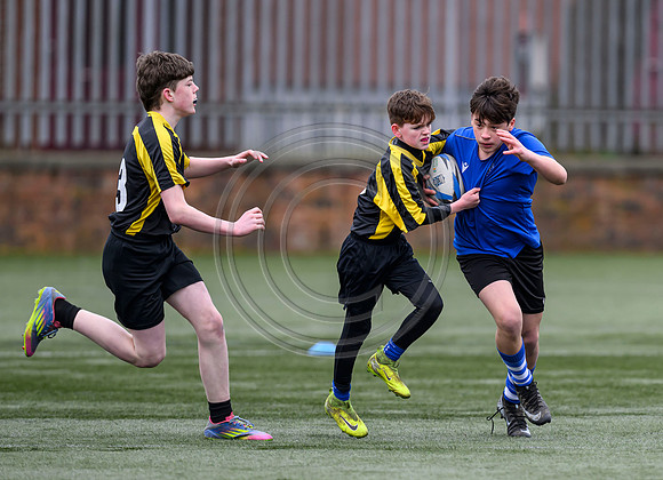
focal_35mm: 626
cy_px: 295
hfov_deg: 3.2
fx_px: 11834
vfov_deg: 2.3
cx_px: 488
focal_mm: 400
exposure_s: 1/1600
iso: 500
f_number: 3.5
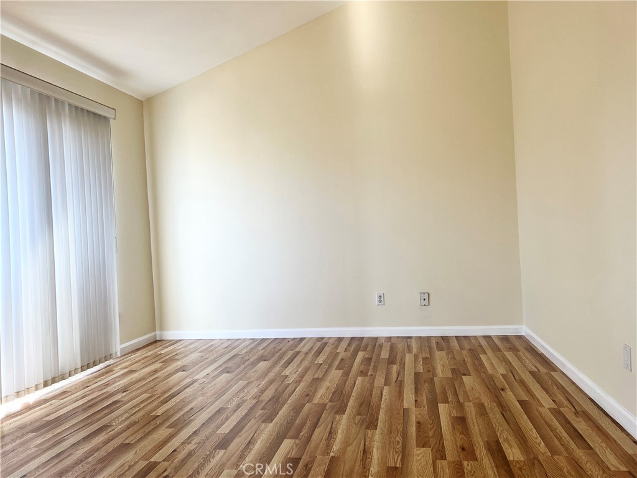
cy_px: 239
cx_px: 318
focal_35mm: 26
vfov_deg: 53.1
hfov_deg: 67.3
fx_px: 478
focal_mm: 5.7
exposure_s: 1/120
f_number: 1.5
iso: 80
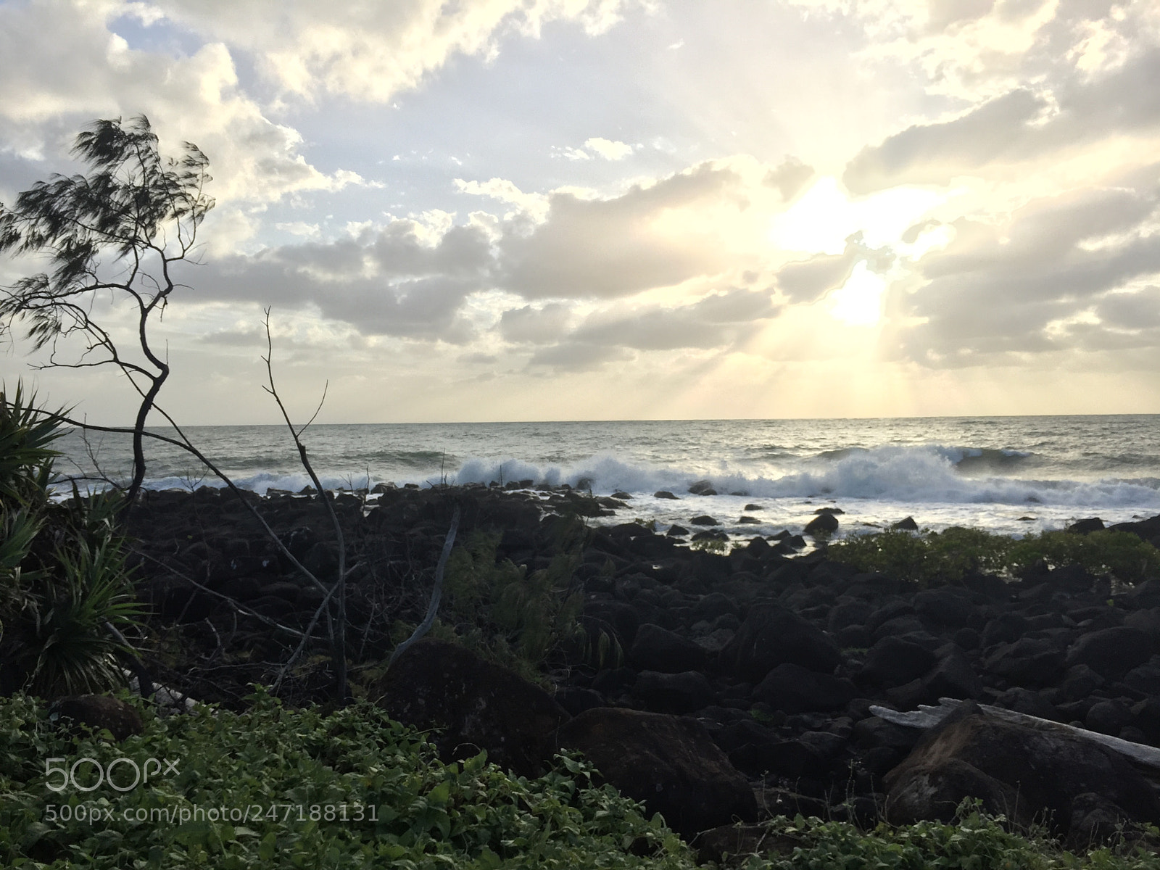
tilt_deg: +0.4
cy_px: 435
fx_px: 972
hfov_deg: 61.7
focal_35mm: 29
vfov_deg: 48.2
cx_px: 580
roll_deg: +0.0
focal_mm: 4.15
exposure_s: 1/1647
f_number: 2.2
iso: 32
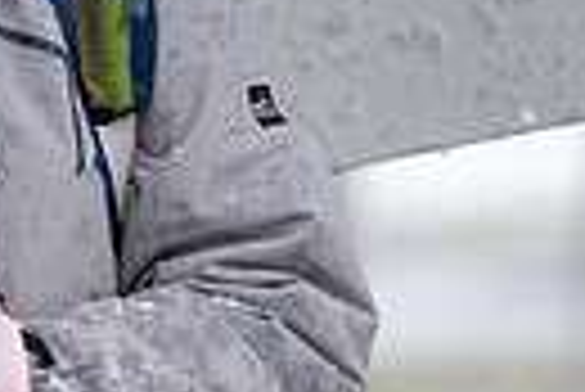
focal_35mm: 559
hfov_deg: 3.7
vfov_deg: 2.5
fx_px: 9094
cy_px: -133
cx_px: 162
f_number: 2.8
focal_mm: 125
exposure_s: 1/800
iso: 800
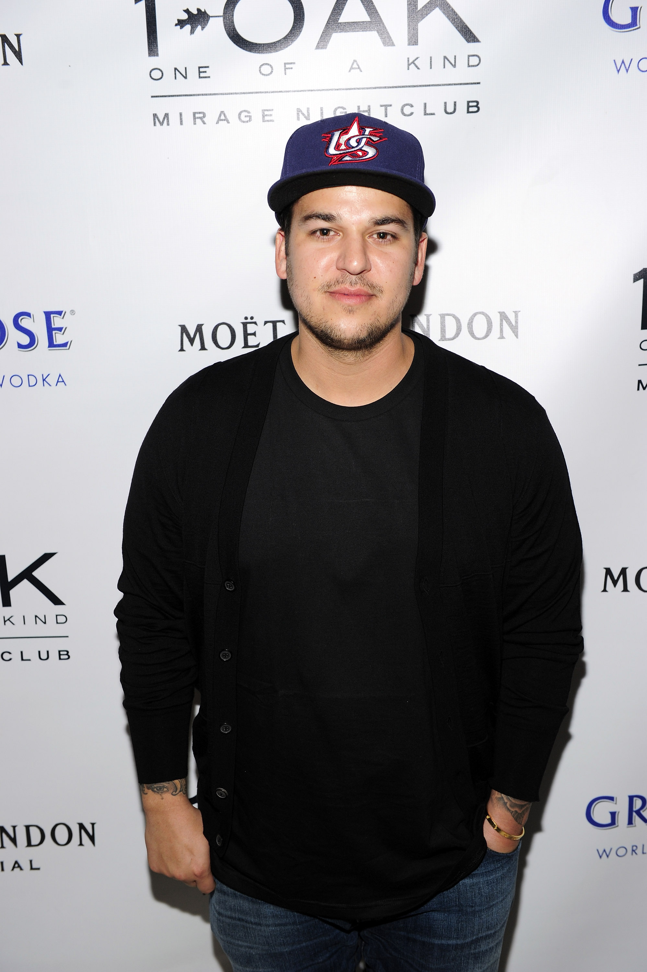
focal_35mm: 40
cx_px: 324
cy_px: 486
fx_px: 1079
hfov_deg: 33.4
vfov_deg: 48.5
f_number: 5.6
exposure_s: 1/160
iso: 640
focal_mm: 40
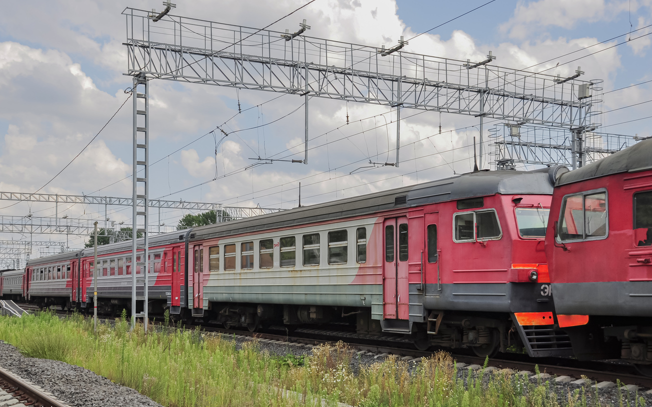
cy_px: 202
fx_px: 764
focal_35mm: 43
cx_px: 327
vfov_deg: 29.9
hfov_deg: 46.2
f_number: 6.3
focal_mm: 28
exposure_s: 1/500
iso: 200
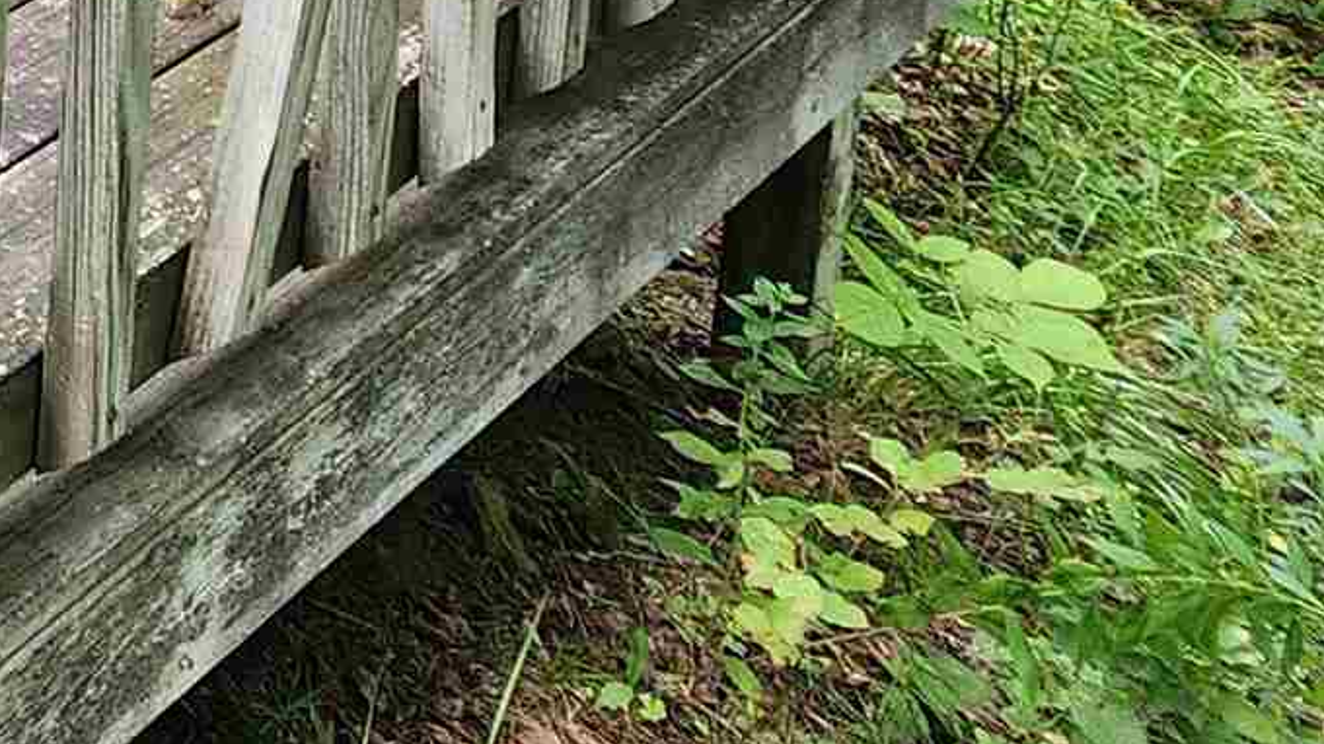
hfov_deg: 24.5
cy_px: -775
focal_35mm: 64
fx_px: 2246
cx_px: -722
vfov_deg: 15.0
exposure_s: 1/60
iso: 125
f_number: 2.2
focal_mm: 2.2
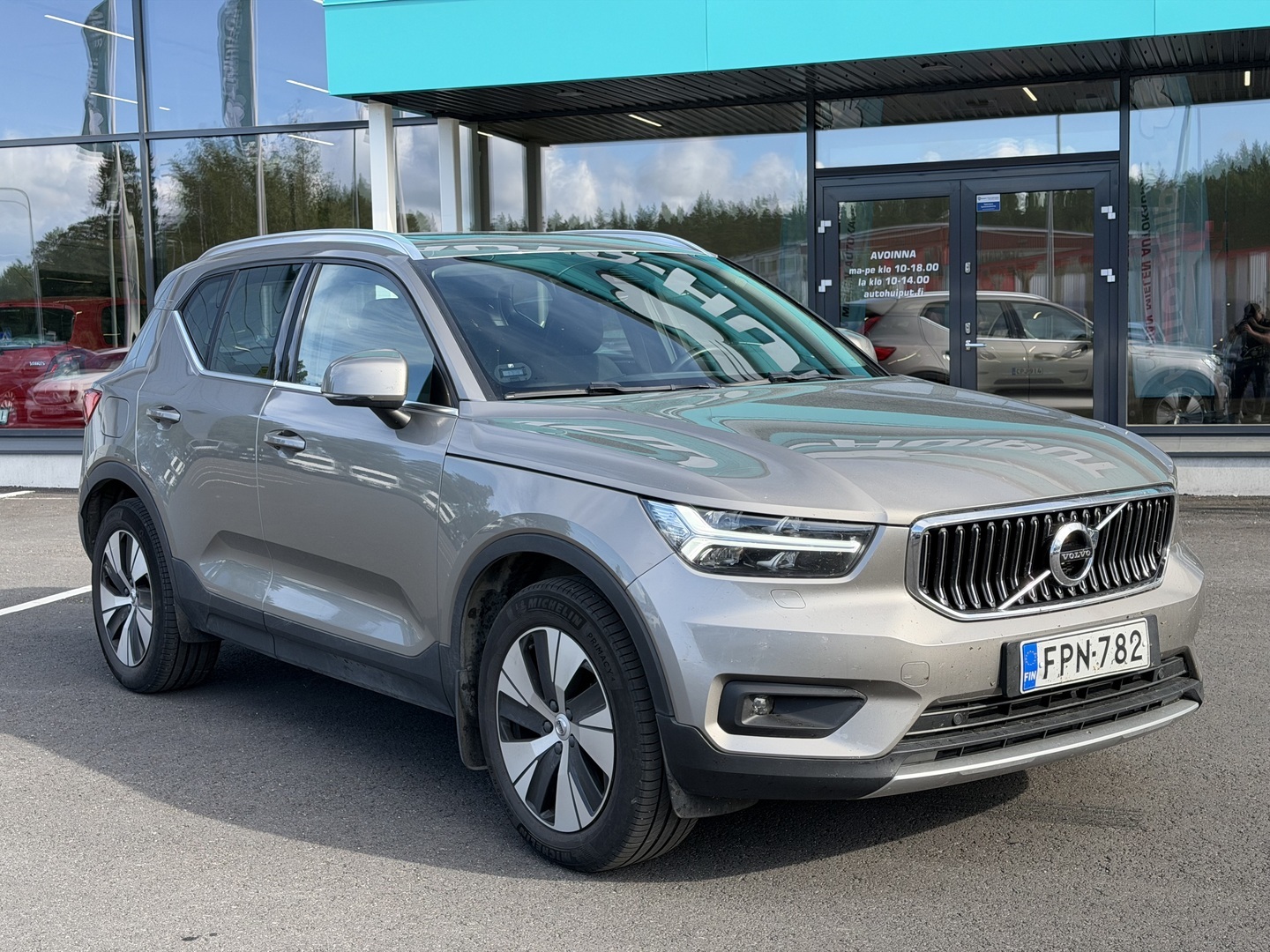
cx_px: 635
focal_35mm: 48
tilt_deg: -4.3
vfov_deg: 30.3
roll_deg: +1.2
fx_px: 1761
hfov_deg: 39.7
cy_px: 476
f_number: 1.78
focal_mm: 6.76
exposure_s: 1/1055
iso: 64
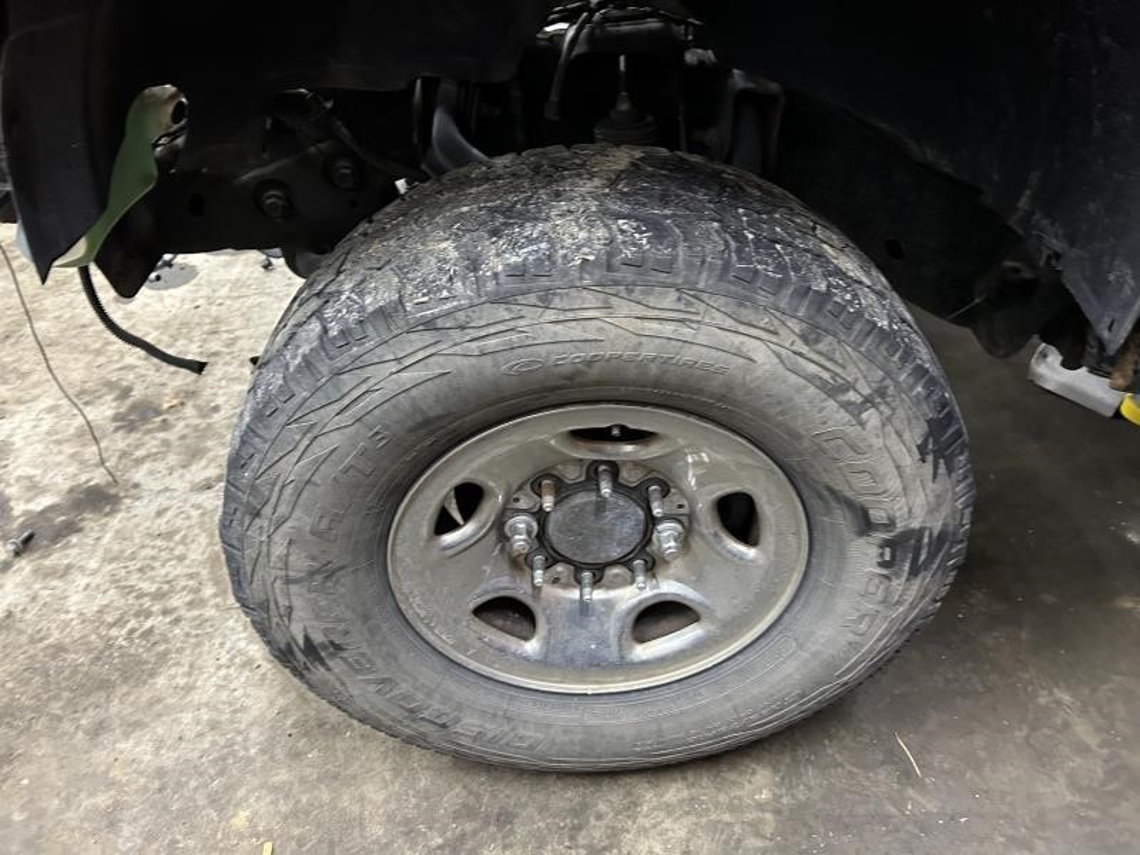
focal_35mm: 26
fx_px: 856
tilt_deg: -38.6
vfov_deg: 53.1
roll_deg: +0.4
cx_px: 570
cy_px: 428
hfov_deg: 67.3
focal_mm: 5.7
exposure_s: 1/40
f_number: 1.5
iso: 500
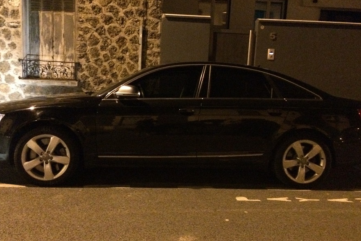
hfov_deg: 54.4
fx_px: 351
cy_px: 110
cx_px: 174
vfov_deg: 37.8
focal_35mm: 35
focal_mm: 4.15
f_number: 2.2
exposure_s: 1/17
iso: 2000
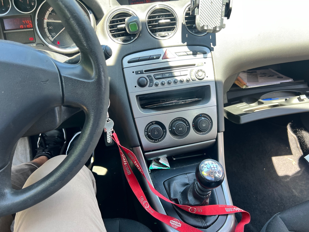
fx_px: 232
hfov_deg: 67.3
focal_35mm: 26
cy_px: 116
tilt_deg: -28.9
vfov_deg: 53.1
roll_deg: +2.6
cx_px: 154
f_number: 1.5
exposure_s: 1/121
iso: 50
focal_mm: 5.7
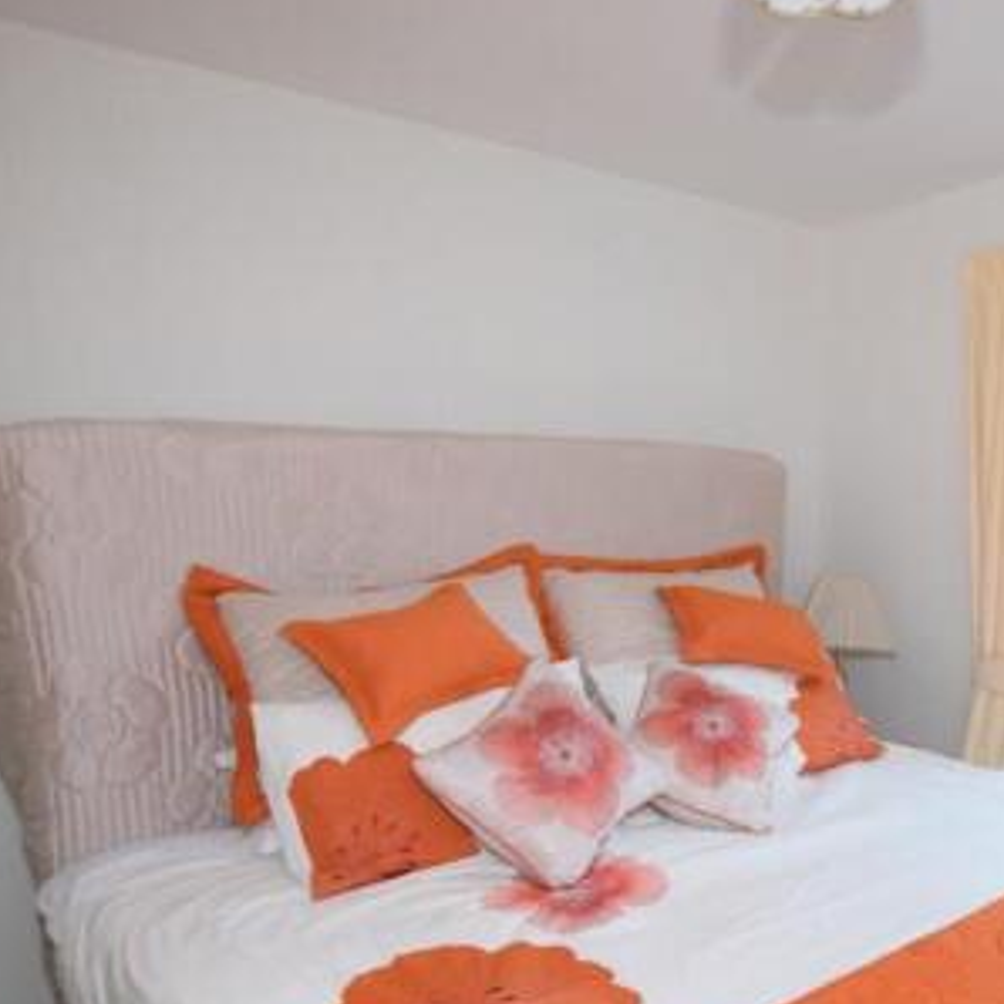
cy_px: 699
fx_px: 919
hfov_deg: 54.0
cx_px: 780
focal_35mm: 28
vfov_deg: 55.6
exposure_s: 1/100
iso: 3200
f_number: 3.5
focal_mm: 10
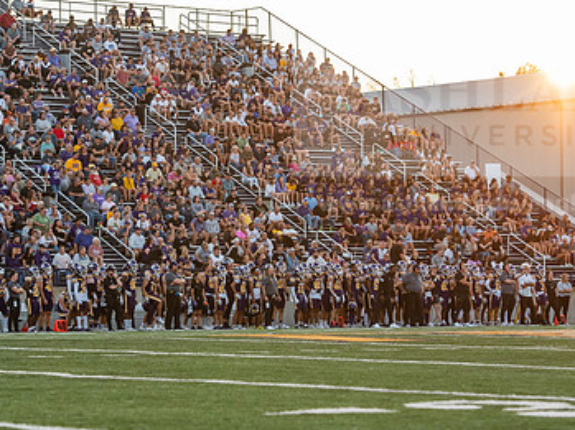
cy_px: 238
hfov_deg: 12.4
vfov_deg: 9.3
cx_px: 244
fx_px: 2655
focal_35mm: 160
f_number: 4.5
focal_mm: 100
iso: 800
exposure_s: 1/1250
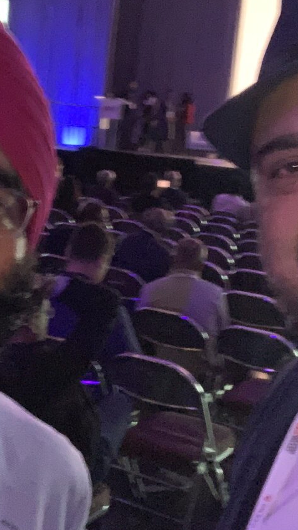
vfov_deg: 31.9
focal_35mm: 66
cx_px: 56
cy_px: 289
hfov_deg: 18.1
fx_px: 928
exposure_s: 1/16
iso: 800
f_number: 2.2
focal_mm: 2.87
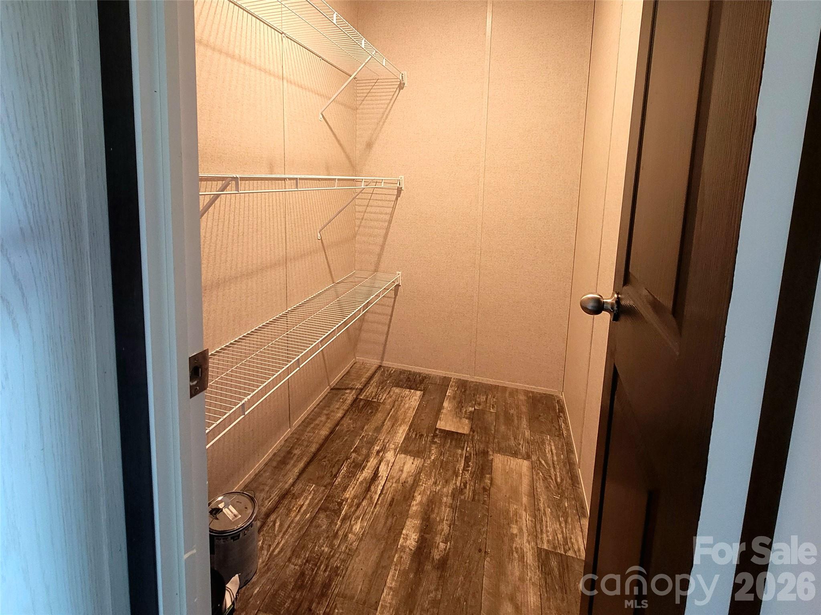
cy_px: 308
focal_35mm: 13
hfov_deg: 106.2
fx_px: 308
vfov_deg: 89.9
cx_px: 410
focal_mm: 2.2
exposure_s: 1/30
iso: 400
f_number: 2.2
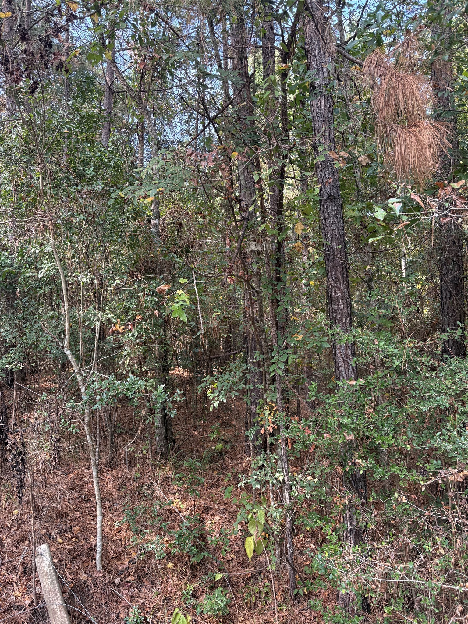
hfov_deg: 53.1
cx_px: 234
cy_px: 312
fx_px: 469
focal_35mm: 26
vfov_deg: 67.3
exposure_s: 1/243
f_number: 1.6
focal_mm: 5.96
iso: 80
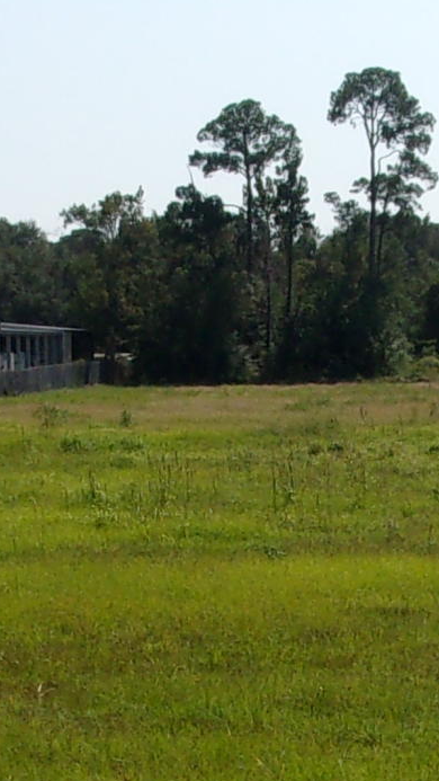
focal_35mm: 132
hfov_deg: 9.2
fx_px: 2731
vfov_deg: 16.0
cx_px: 316
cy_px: 721
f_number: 10.8
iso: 80
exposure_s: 1/140
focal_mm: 5.1
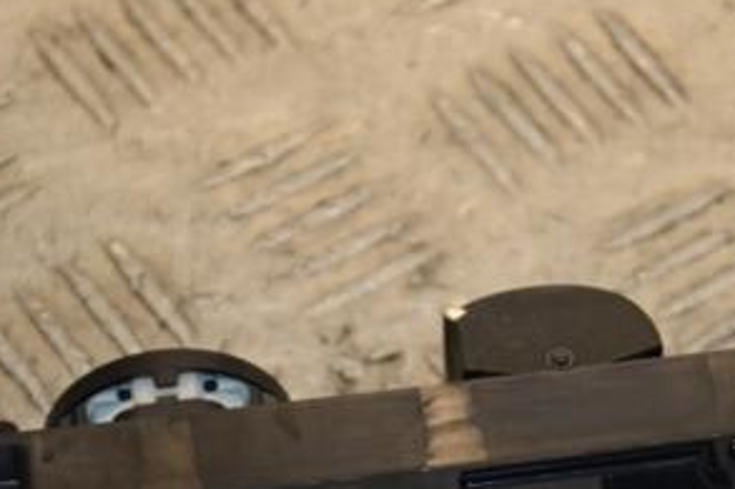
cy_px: 474
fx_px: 5019
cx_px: 522
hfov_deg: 8.4
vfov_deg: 5.6
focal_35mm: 246
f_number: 6.3
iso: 800
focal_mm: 80
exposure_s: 1/200
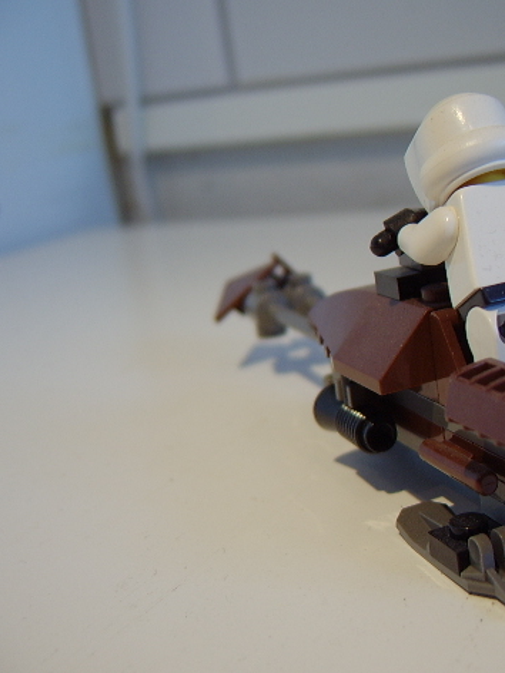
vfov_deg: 44.8
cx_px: 442
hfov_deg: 32.8
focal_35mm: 42
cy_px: 339
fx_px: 817
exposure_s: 1/30
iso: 100
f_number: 2.7
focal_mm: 8.13
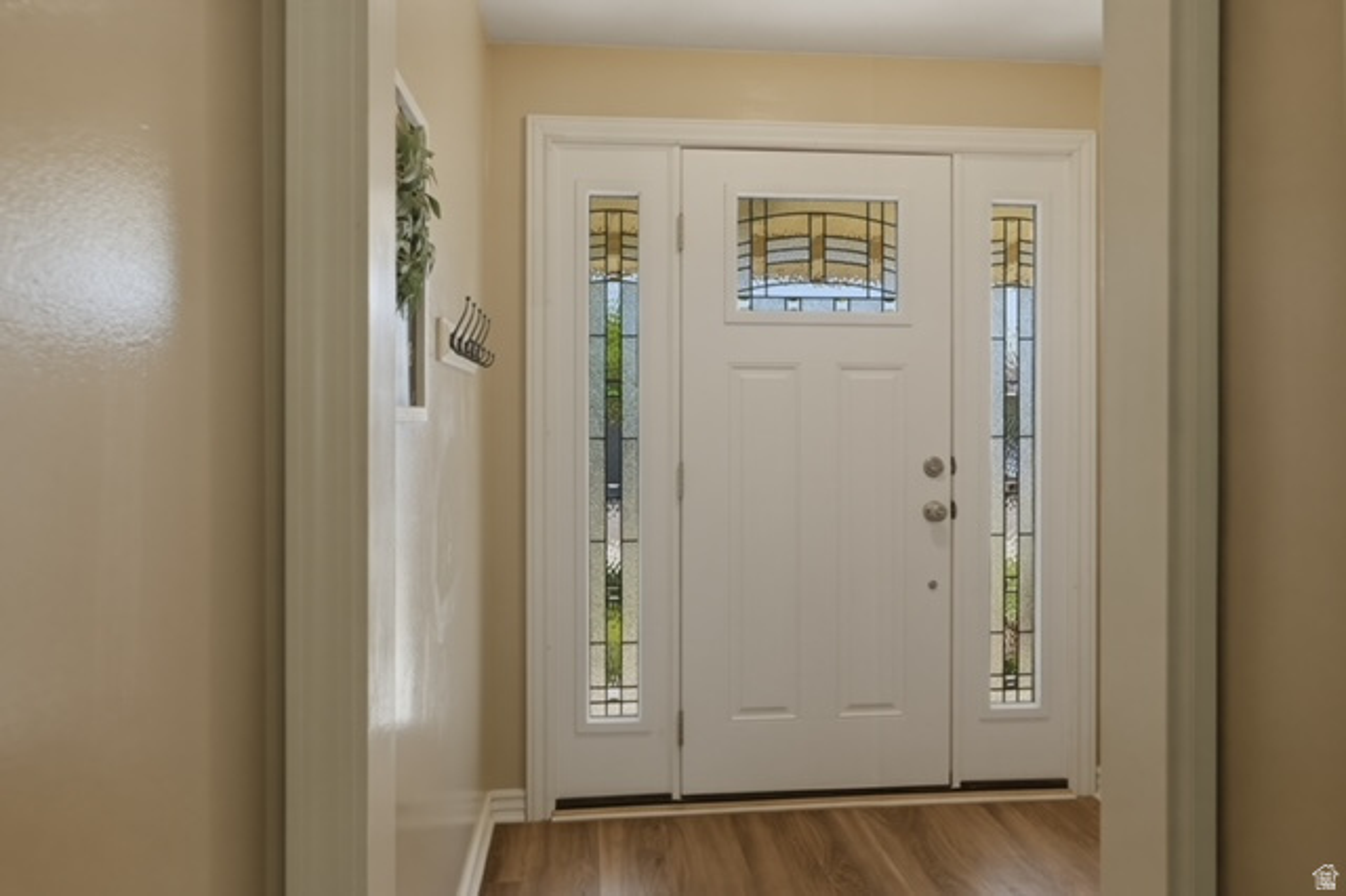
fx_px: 897
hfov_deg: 73.8
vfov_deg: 53.1
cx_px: 673
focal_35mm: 24
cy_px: 448
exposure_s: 1/125
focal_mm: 24
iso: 200
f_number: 9
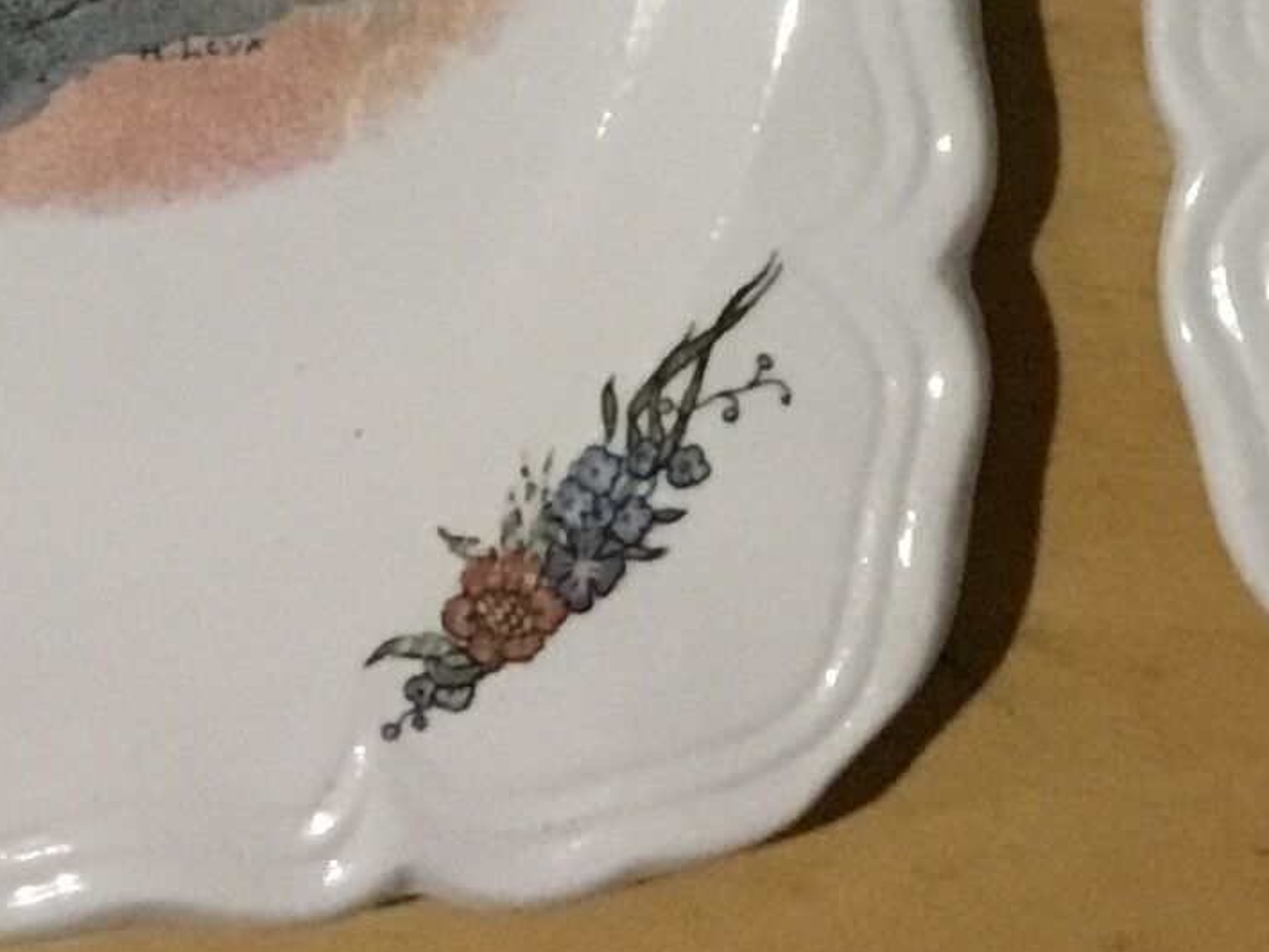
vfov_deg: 9.5
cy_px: -1149
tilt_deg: -81.0
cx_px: 997
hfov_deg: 13.7
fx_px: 5242
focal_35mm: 143
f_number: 2.4
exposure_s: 1/17
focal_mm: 3.3
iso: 200
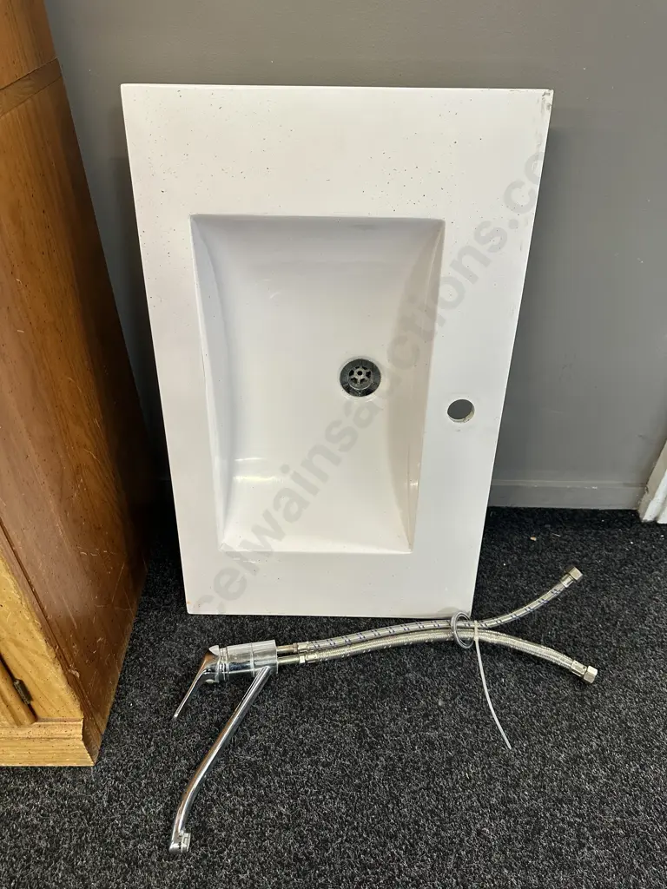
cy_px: 444
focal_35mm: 24
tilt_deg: -40.8
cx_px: 334
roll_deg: -0.3
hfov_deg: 56.8
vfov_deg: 71.6
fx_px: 617
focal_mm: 6.86
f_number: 1.78
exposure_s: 1/100
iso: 160
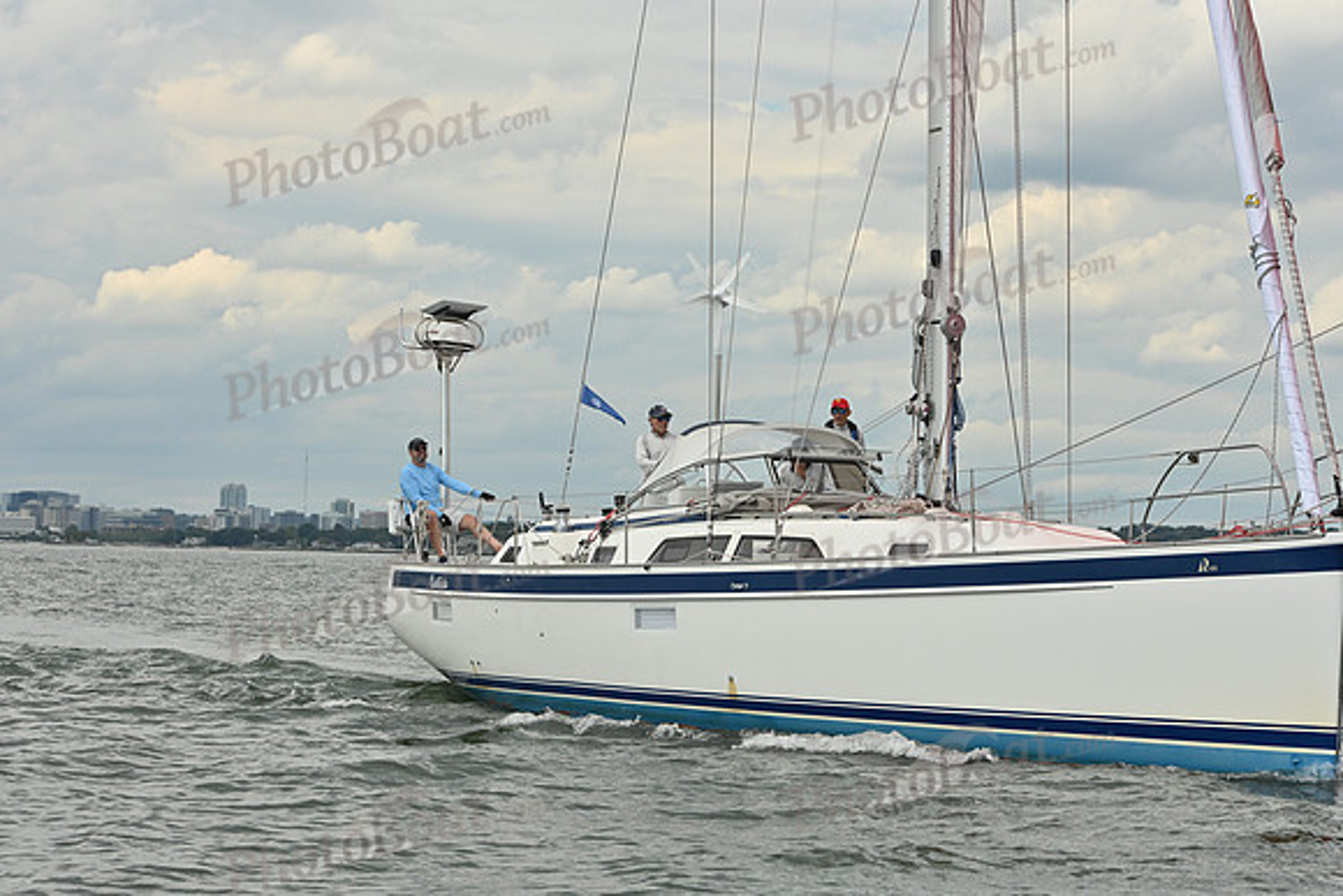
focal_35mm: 90
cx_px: 672
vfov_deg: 15.2
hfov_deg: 22.6
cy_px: 448
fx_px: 3358
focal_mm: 90
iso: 320
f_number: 8
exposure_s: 1/1250
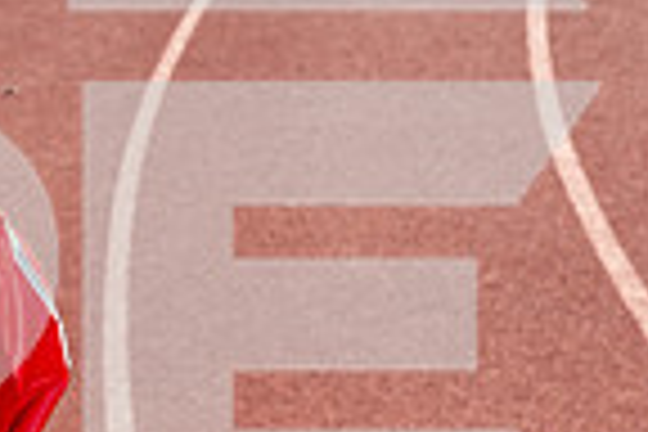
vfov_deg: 6.9
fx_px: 3564
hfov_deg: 9.8
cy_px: 322
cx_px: -544
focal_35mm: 198
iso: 125
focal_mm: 49
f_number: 9
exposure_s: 1/200
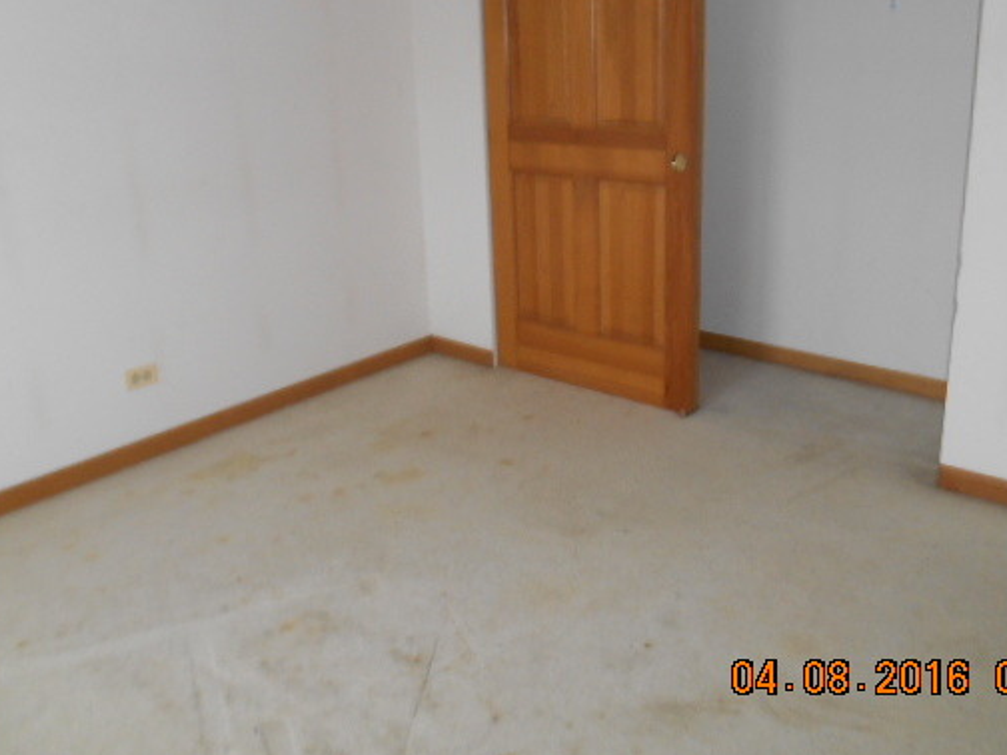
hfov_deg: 55.3
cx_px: 549
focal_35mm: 33
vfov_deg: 42.7
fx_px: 960
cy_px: 302
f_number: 3.4
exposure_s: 1/25
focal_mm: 4.7
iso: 220
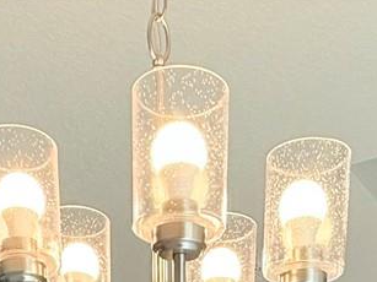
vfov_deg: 13.2
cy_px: 728
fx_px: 795
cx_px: 165
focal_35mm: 73
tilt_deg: -13.0
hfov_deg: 26.7
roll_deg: +0.2
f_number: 2.2
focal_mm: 2.22
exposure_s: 1/120
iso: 64
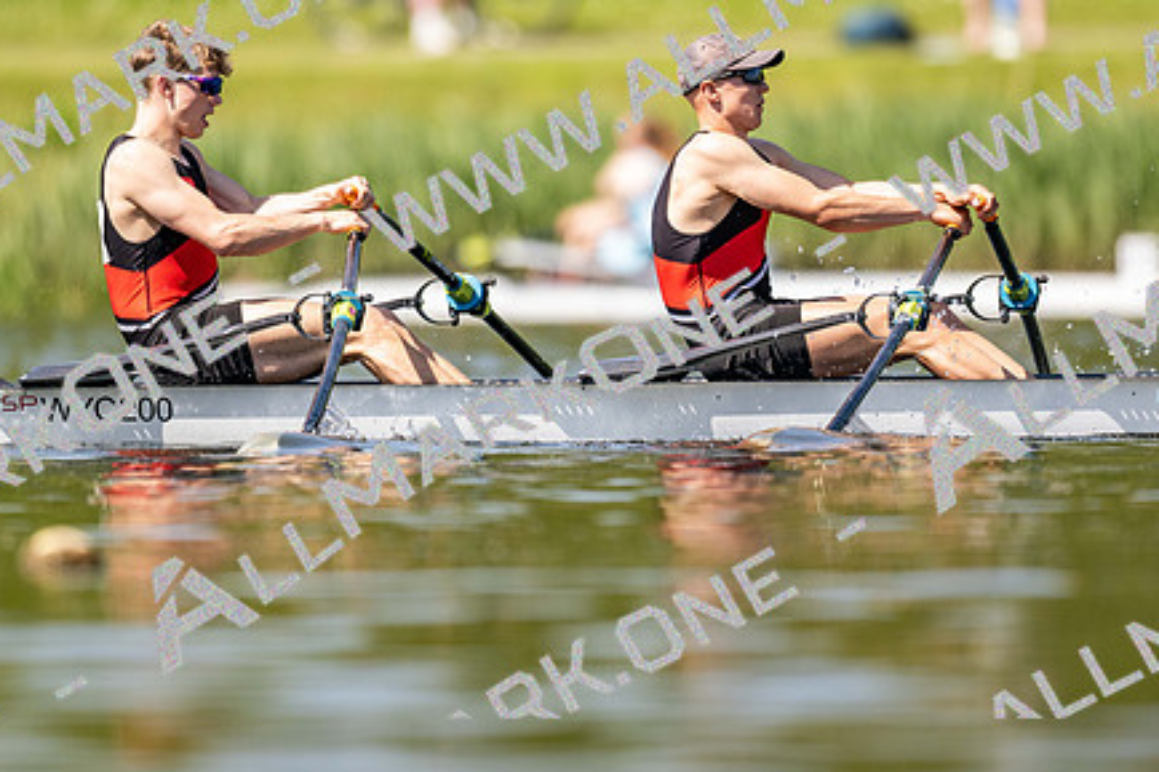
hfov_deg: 2.6
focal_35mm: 803
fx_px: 25841
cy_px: 260
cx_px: 694
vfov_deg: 1.7
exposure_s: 1/2500
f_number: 4
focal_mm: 600
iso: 280
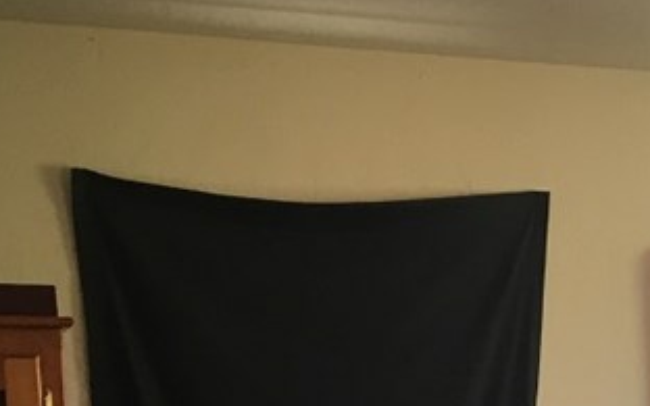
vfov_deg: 12.1
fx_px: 1789
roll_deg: +1.0
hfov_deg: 20.1
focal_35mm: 101
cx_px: 600
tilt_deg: -6.8
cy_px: 695
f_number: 2.2
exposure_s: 1/30
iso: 64
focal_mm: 4.15
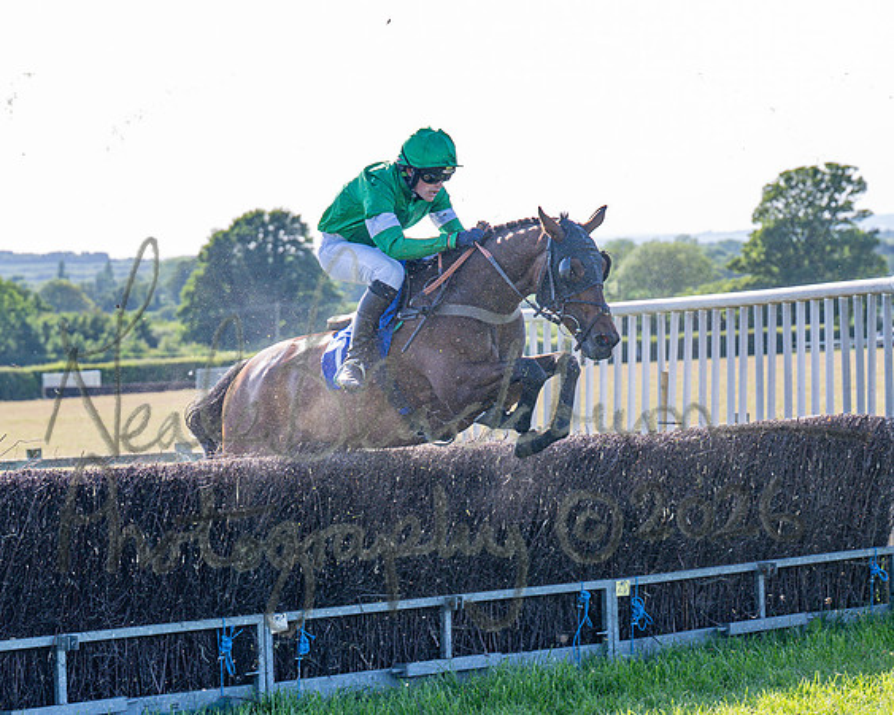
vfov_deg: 12.4
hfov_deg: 15.5
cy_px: 354
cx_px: 419
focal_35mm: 124
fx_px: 3292
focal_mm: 70
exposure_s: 1/1250
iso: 320
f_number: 4
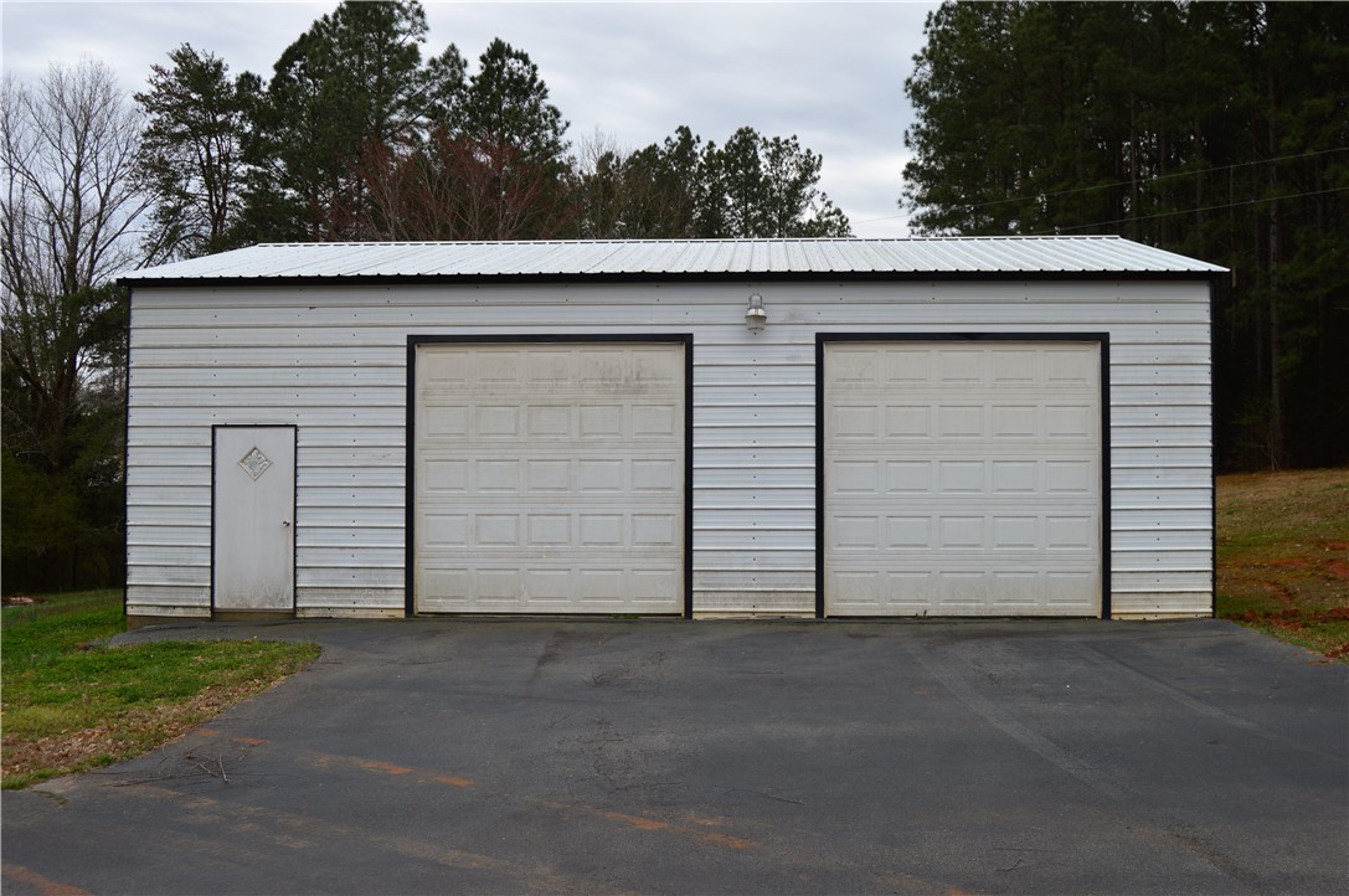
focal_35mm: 36
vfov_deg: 36.8
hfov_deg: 53.2
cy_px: 448
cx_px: 674
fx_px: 1347
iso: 100
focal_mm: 24
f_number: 8
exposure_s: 1/250
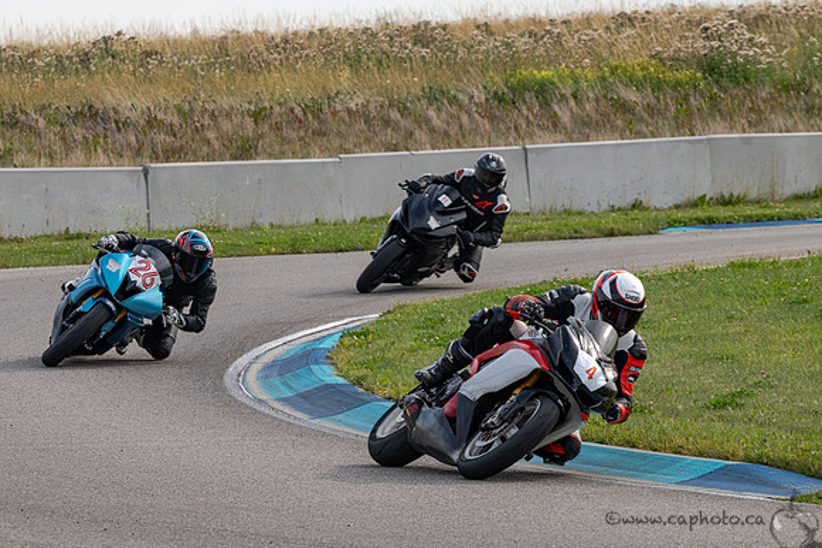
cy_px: 342
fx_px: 7509
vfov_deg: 4.2
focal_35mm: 329
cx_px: 282
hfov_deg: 6.3
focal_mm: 250
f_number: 11
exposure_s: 1/800
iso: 640
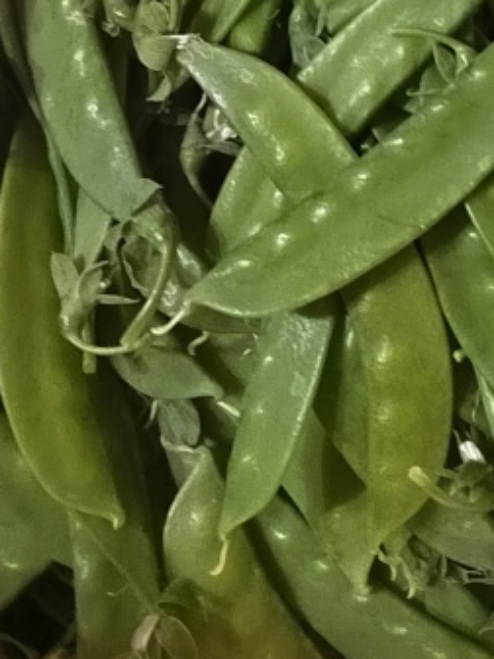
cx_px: 714
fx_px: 1389
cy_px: -152
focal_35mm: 73
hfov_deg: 18.2
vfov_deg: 24.0
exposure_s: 1/25
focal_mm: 5.52
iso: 5520
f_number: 1.9
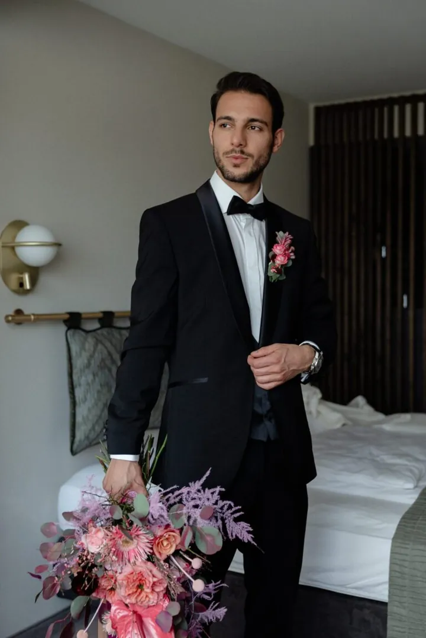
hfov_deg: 29.9
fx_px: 799
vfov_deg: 43.6
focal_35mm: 45
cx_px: 213
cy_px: 319
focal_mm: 45
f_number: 2.8
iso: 320
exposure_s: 1/200
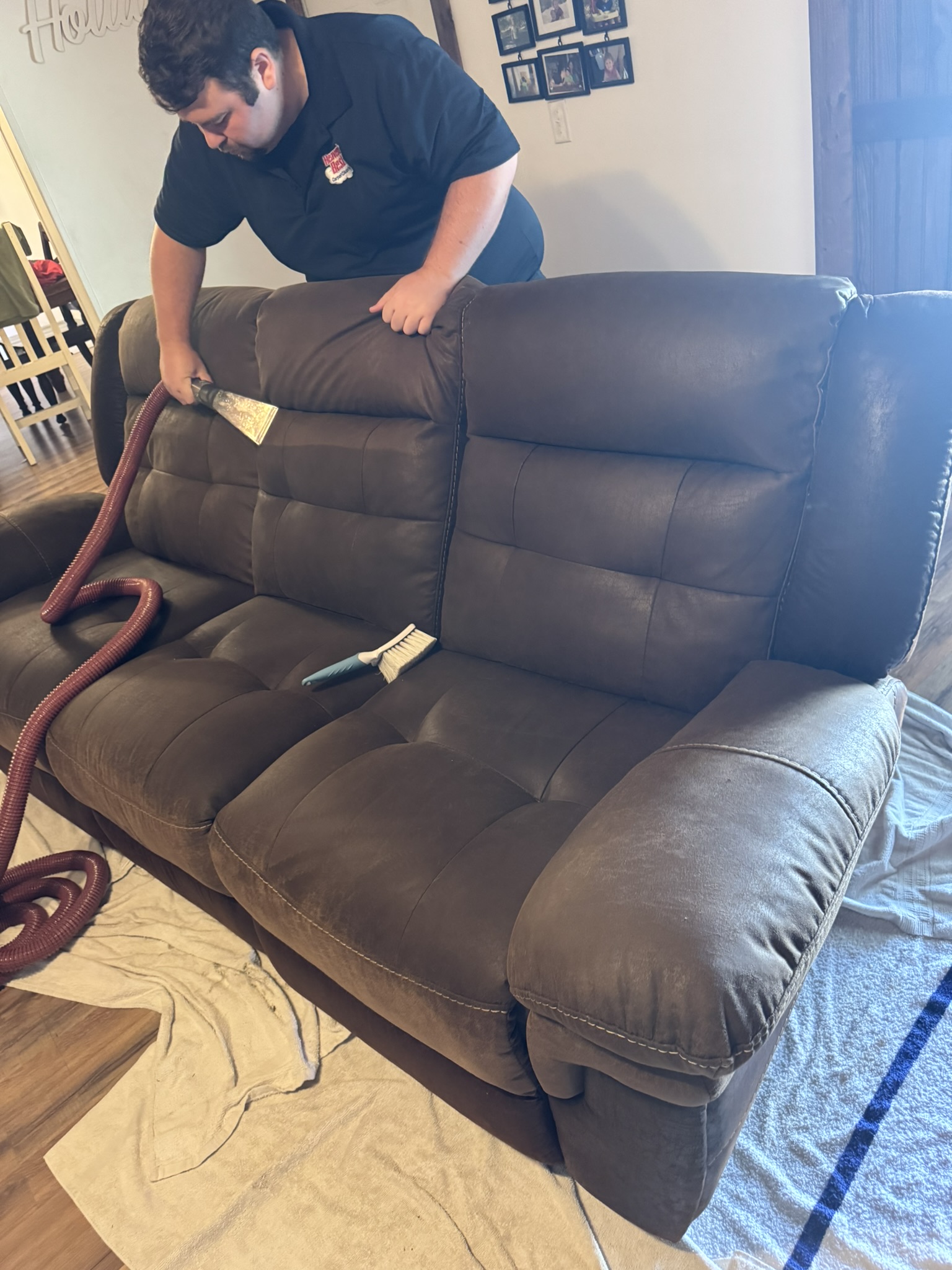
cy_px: 635
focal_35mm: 24
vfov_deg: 71.6
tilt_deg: -33.2
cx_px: 476
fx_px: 880
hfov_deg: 56.8
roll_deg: +15.7
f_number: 1.78
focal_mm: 6.76
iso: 800
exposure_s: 1/40
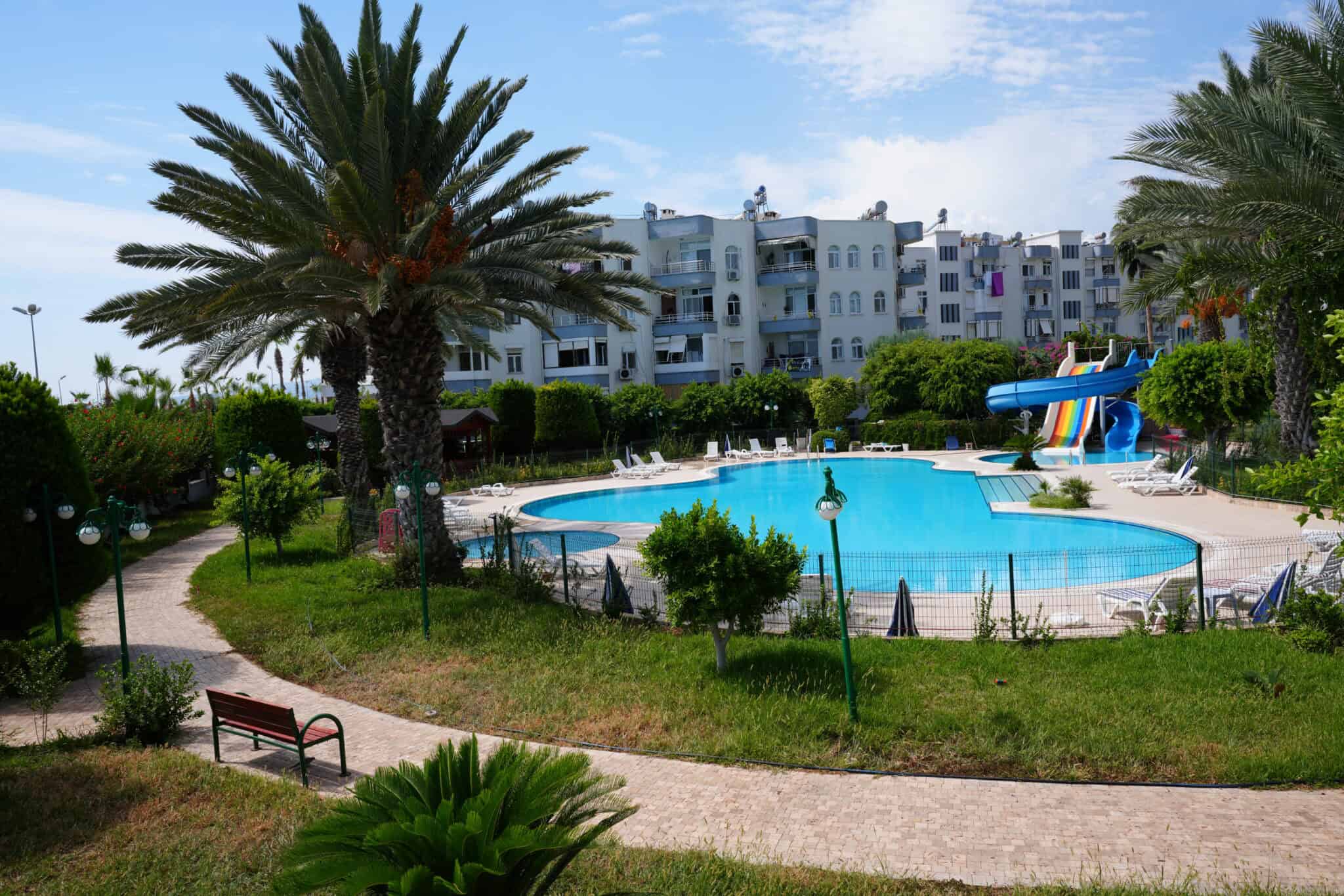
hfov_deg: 65.5
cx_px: 672
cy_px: 448
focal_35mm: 28
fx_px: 1045
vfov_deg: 46.4
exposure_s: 1/160
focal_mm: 28
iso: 100
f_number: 10
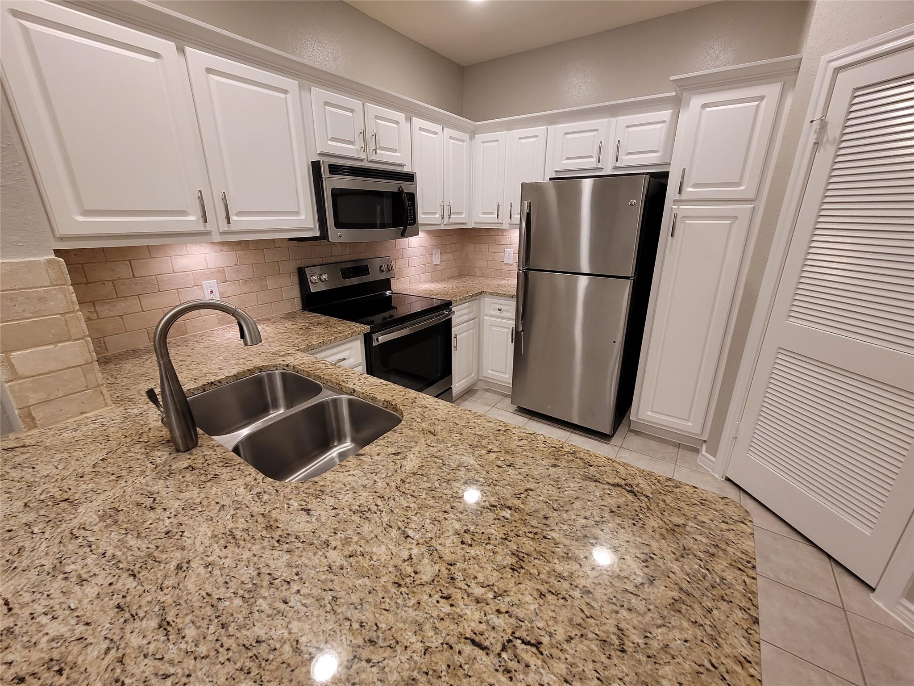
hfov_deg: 106.2
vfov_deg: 89.9
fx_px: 343
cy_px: 343
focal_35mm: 13
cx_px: 457
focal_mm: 2.2
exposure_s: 1/60
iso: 200
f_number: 2.2
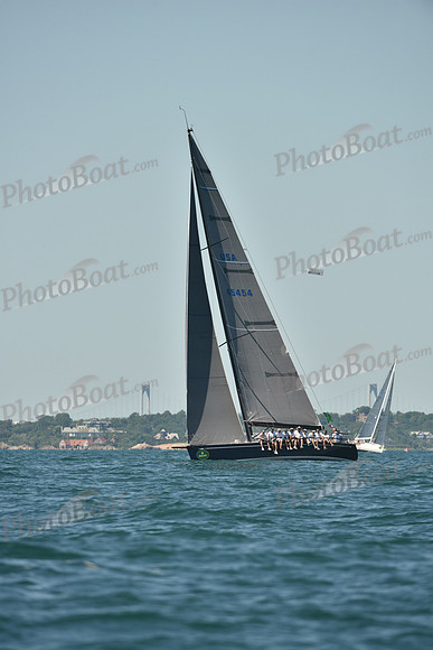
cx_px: 216
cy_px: 325
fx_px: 7212
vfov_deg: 5.2
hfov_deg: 3.4
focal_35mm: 400
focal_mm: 400
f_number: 6.3
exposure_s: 1/1250
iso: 250
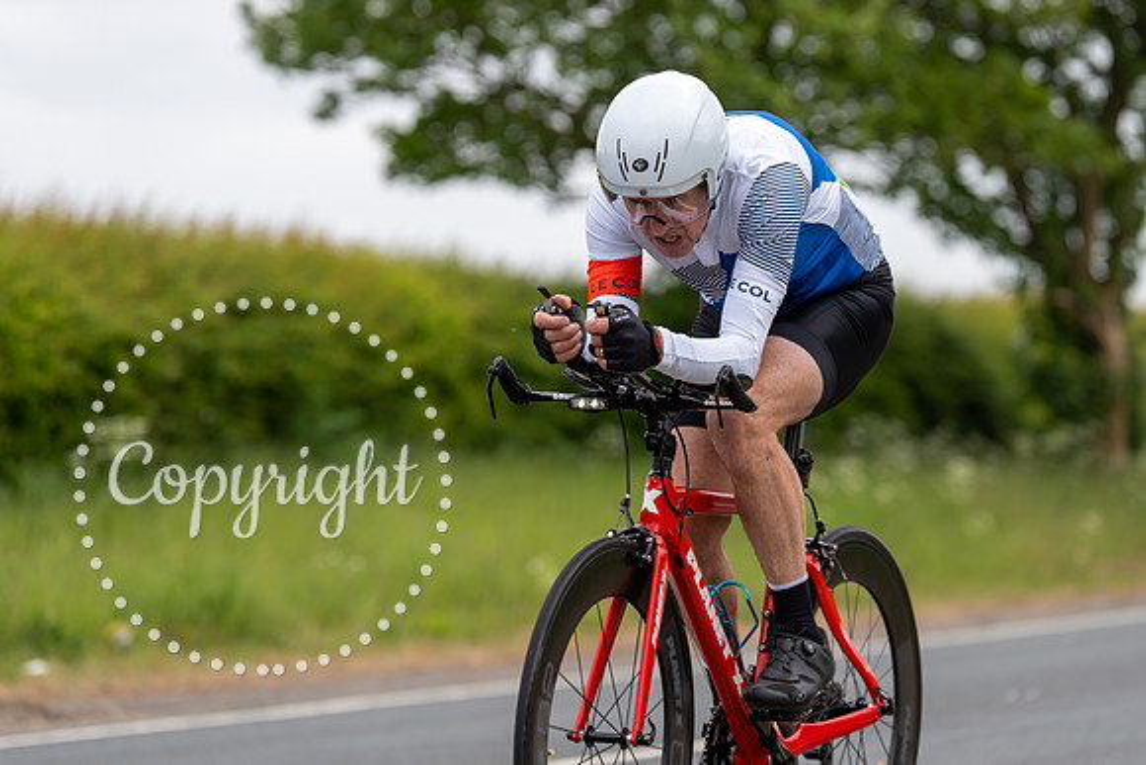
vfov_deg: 9.6
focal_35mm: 142
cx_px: 627
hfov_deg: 14.4
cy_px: 346
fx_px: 4532
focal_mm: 130
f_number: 3.2
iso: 160
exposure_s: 1/1250
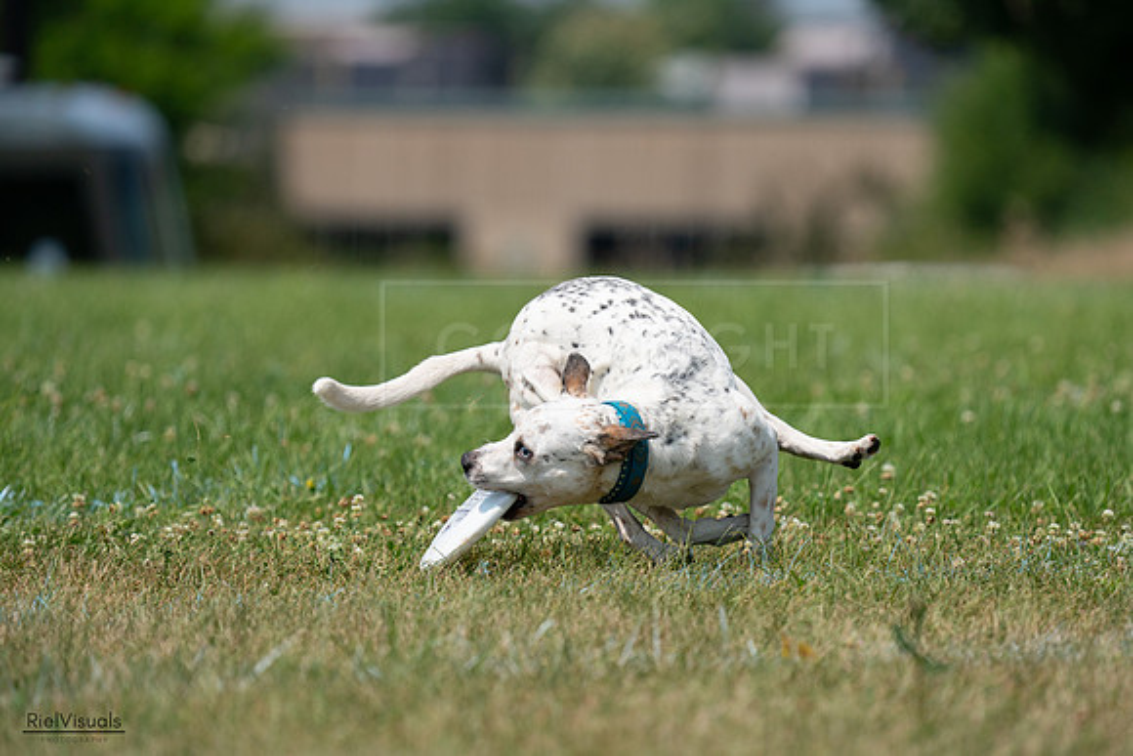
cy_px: 378
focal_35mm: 419
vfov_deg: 3.3
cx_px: 566
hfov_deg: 4.9
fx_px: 13189
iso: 640
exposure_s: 1/4000
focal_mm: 419
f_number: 6.3
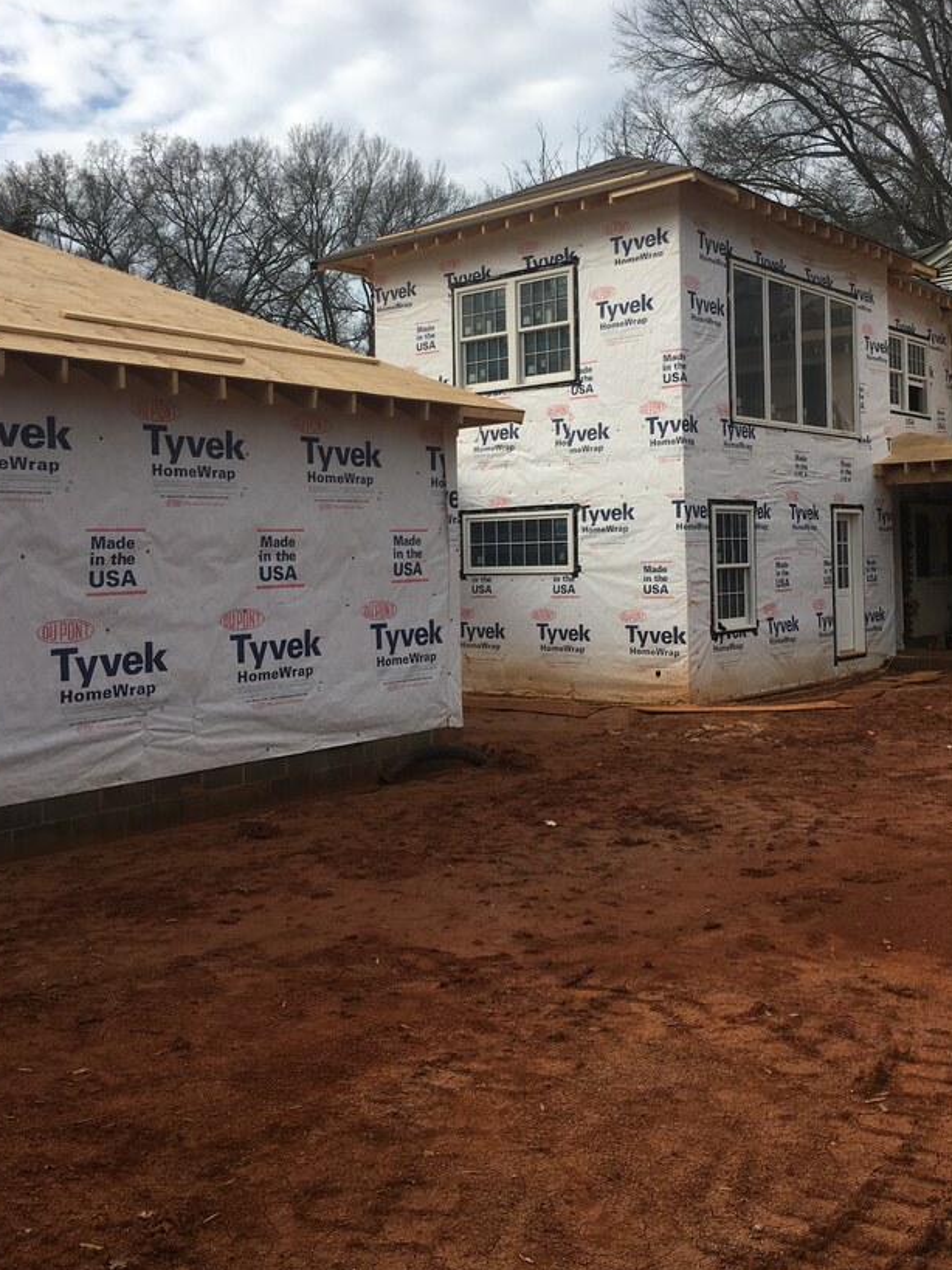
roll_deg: +1.1
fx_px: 1247
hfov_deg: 41.7
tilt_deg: +1.1
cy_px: 532
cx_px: 538
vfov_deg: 53.7
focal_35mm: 34
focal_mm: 4.15
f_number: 2.2
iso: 25
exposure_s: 1/1508
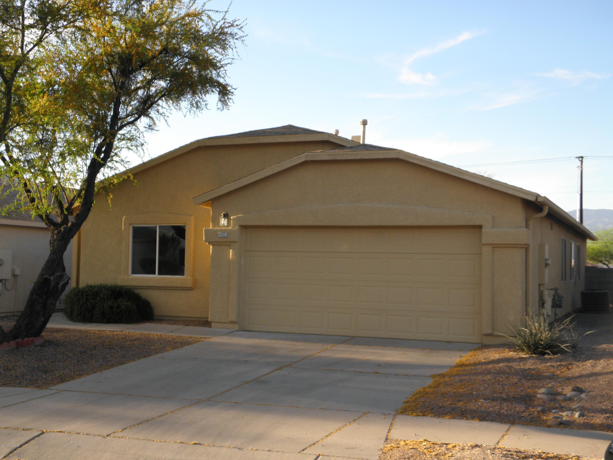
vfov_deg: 32.9
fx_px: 779
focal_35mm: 44
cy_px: 230
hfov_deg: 42.9
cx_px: 306
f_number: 3.9
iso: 100
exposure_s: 1/200
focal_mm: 7.9
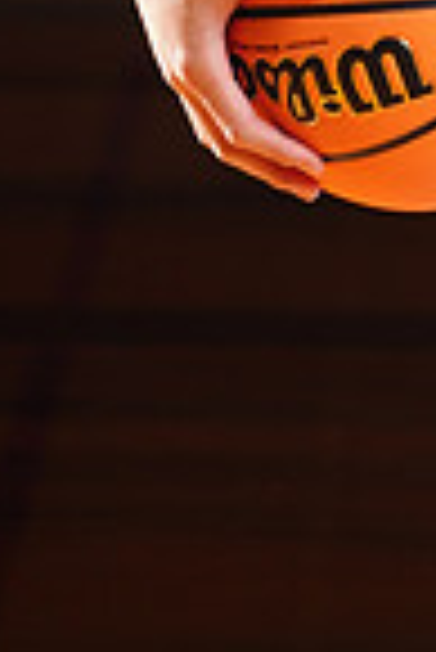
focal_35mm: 897
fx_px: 16255
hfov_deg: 1.5
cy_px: -490
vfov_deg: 2.3
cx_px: 807
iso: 400
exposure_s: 1/200
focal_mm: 224
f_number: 9
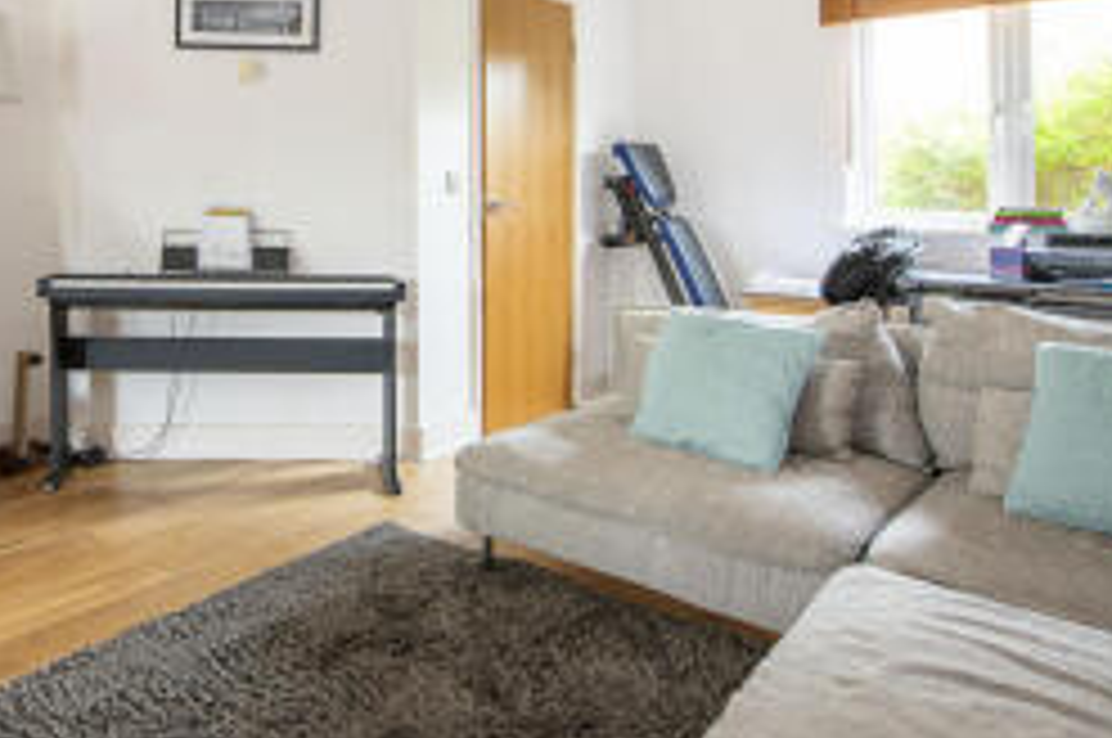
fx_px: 833
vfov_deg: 46.4
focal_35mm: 27
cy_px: 200
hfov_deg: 63.1
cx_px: 266
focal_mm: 14
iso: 320
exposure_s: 1/1.25
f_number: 5.6
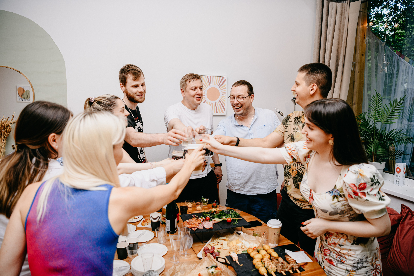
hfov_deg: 73.7
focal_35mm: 24
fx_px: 276
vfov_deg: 53.1
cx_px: 207
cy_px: 138
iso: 125
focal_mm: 24
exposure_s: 1/160
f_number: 3.2
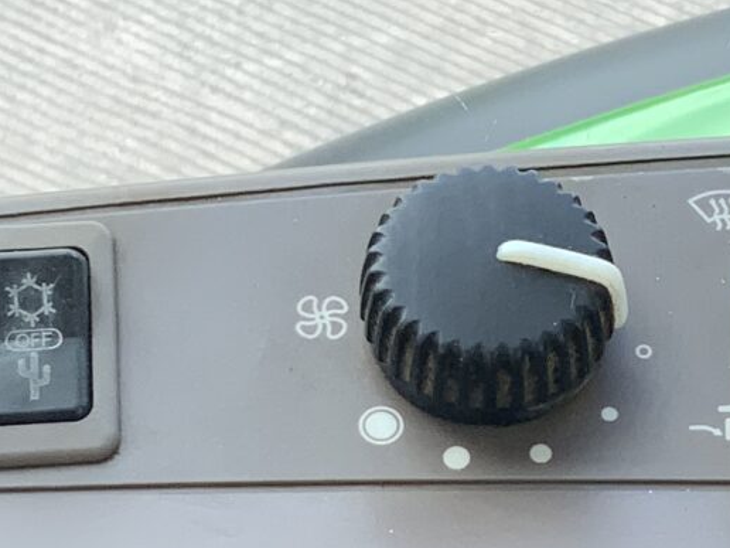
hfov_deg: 13.6
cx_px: 587
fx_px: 3037
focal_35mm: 144
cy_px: 470
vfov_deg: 10.3
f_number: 1.8
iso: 16
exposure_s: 1/224
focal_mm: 3
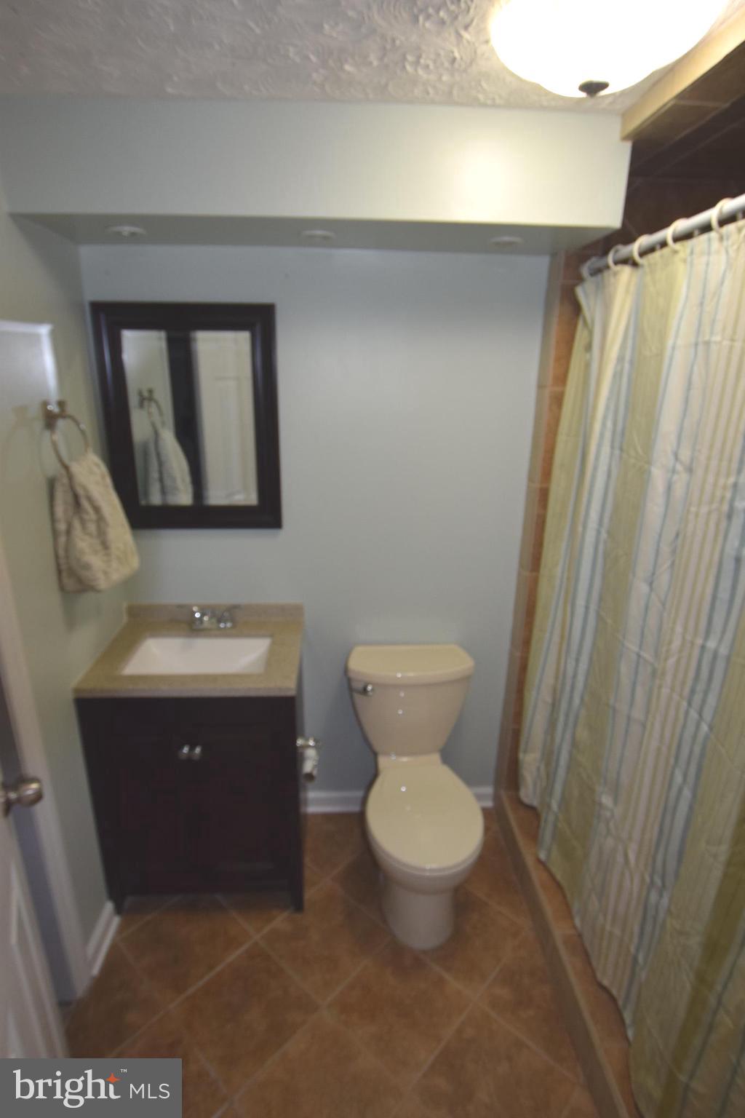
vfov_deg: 90.0
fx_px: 559
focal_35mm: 18
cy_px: 559
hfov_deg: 67.4
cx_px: 372
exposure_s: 1/100
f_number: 5
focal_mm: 12
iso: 560
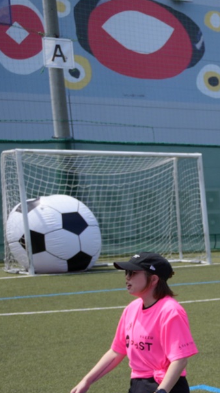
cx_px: 648
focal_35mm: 94
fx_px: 976
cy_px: 365
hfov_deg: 9.9
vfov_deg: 22.1
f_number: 4.5
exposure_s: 1/800
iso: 100
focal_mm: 18
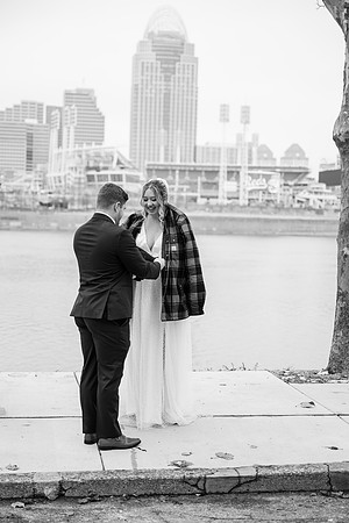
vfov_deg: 32.9
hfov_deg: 22.3
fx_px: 887
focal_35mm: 61
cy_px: 262
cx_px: 174
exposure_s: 1/500
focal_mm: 61
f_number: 2.8
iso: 100
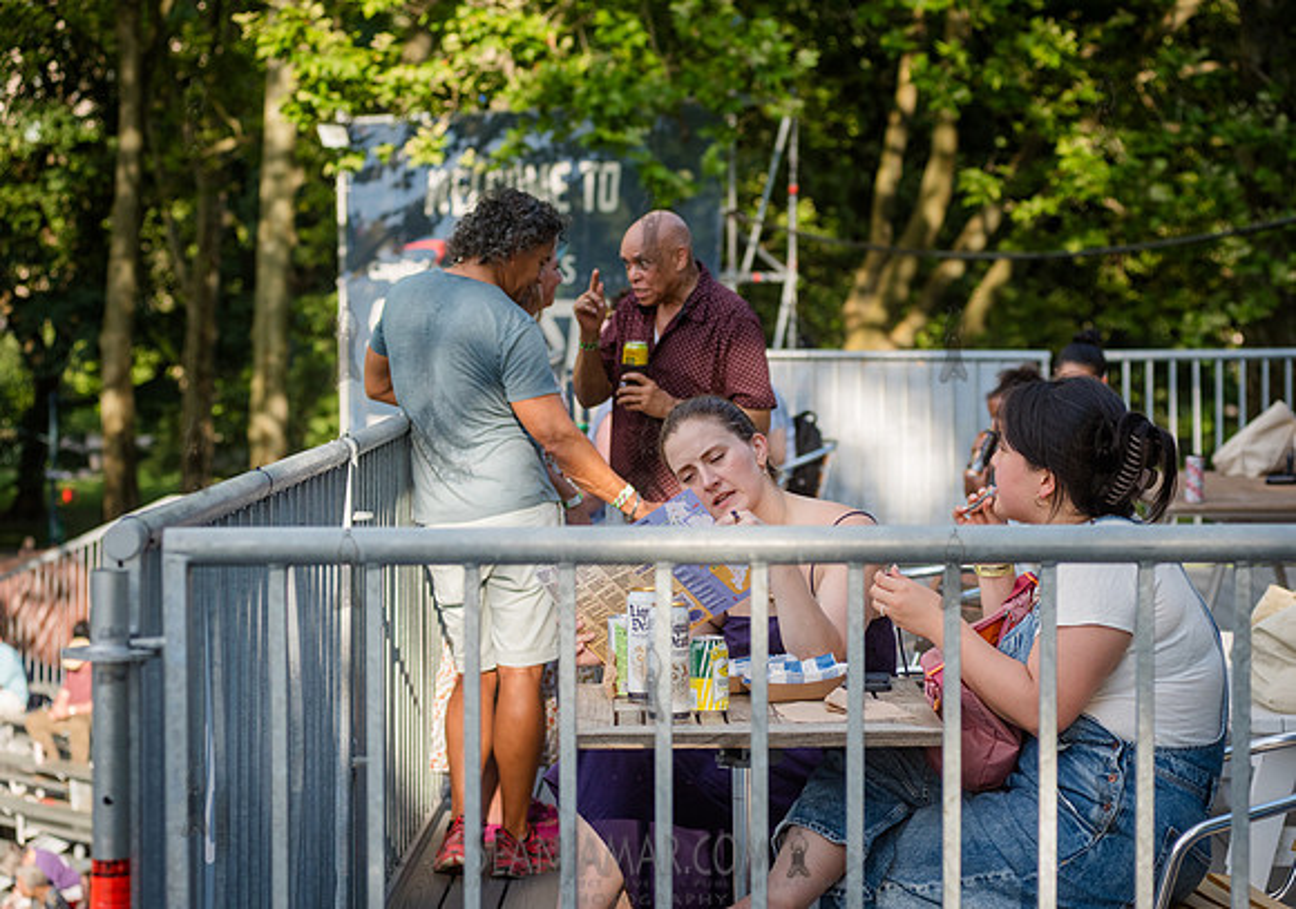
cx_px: 669
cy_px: 454
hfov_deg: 23.6
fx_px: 3108
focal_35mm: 85
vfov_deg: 16.6
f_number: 4
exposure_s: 1/1600
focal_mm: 80
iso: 500
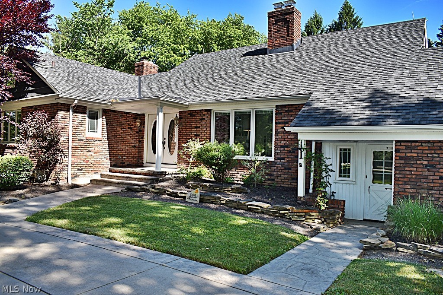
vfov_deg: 47.9
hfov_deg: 67.4
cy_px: 148
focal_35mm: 27
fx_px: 332
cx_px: 222
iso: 100
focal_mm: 18
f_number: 6.3
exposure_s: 1/200
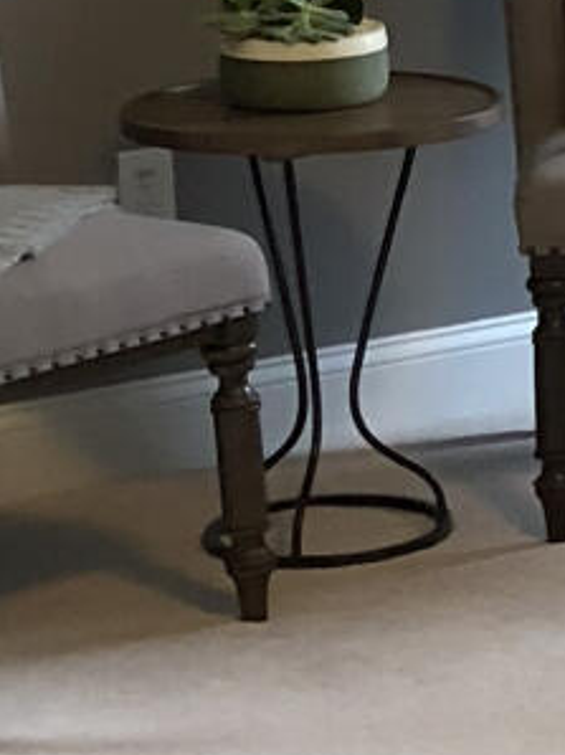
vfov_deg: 10.5
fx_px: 4097
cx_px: 1513
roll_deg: -0.5
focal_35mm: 188
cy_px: 104
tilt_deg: -9.2
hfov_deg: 7.2
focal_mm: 4
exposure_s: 1/15
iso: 100
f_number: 1.8
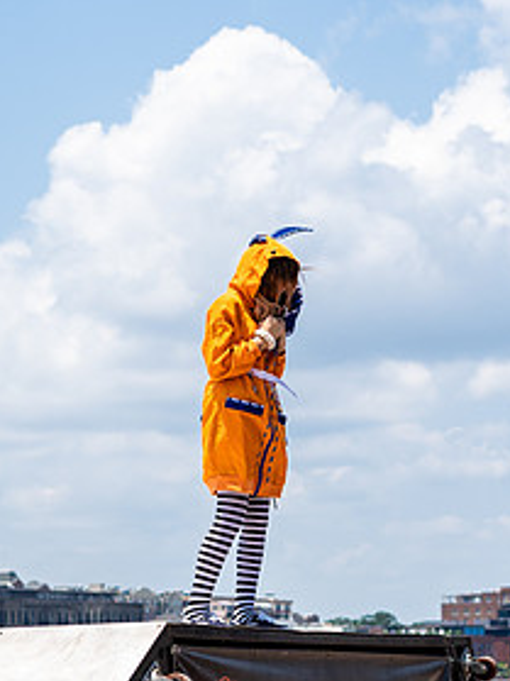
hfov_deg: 12.8
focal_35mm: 116
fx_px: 2280
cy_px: 408
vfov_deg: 17.0
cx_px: 191
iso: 125
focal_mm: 50
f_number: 3.5
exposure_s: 1/1600
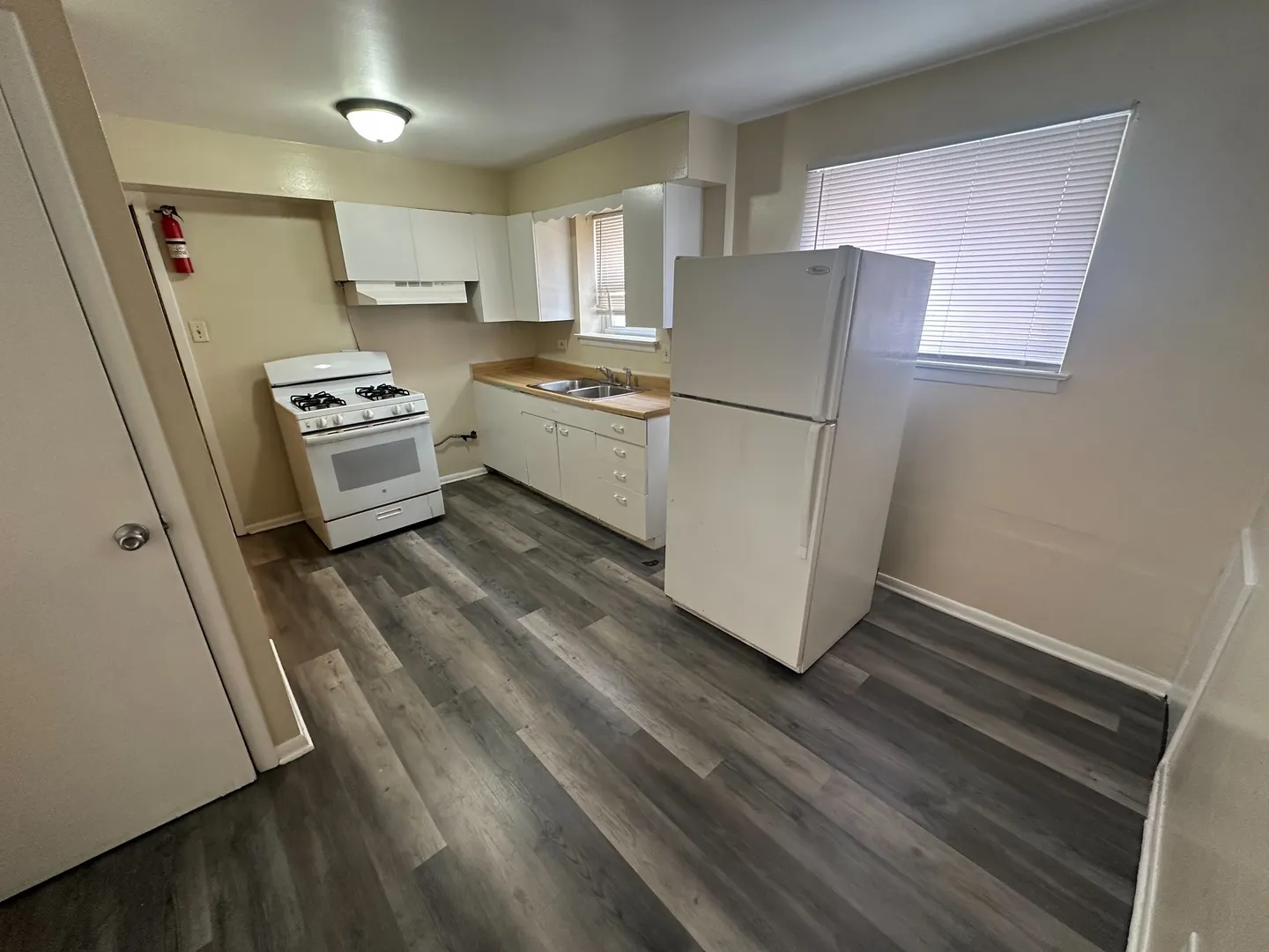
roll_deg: +1.2
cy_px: 476
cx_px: 634
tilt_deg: -19.7
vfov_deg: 85.7
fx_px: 513
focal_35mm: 14
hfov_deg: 102.1
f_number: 2.2
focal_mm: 2.22
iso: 250
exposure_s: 1/60
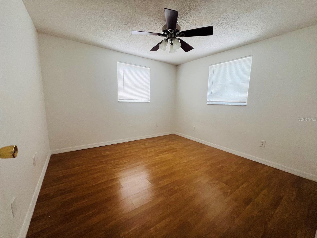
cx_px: 158
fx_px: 119
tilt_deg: -8.4
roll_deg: -1.1
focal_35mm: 13
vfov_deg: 89.9
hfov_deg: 106.2
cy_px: 119
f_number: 1.8
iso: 160
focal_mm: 1.57
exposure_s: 1/99
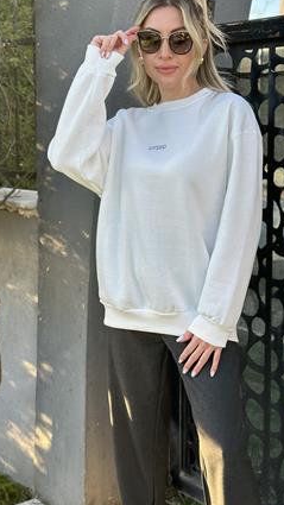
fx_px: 857
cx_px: 169
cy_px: 215
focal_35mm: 64
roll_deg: -0.3
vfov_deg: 32.8
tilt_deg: -5.8
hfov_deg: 18.8
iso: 80
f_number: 1.78
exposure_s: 1/597
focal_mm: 6.86
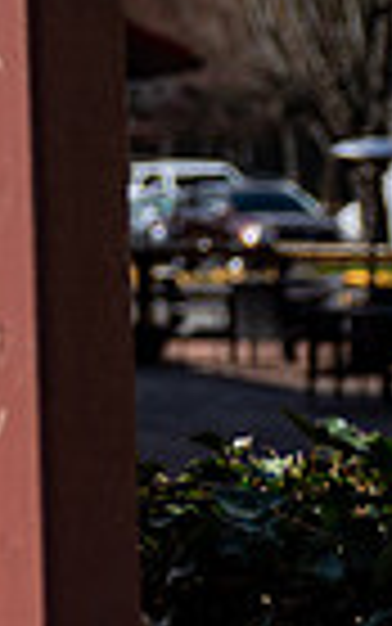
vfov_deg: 12.1
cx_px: -901
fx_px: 2937
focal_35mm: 172
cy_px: 25
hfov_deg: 6.7
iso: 100
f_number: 3.5
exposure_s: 1/1600
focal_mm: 40
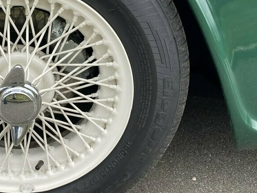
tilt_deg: -23.3
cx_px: 34
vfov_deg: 26.9
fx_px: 401
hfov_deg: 33.9
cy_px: 69
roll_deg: +0.6
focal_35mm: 54
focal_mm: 4.25
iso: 64
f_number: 1.8
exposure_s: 1/122
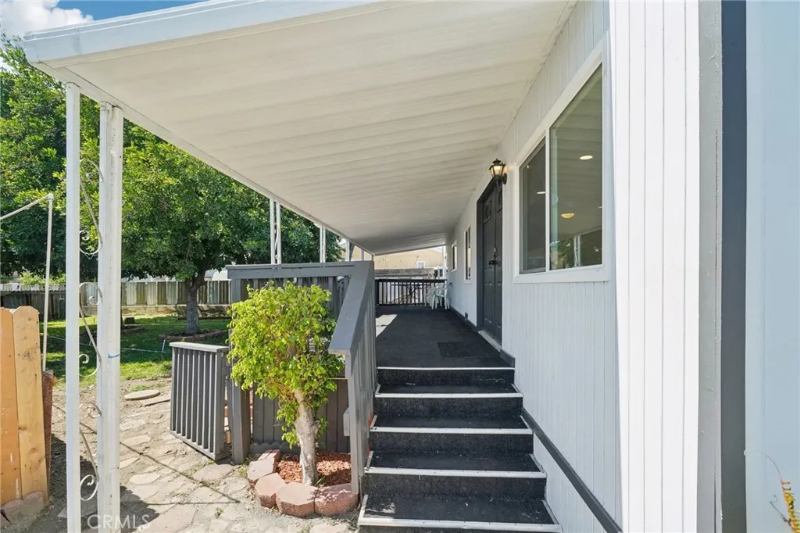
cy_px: 266
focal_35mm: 16
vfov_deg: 73.7
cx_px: 400
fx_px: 355
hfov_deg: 96.8
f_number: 8
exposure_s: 1/80
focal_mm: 16
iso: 100
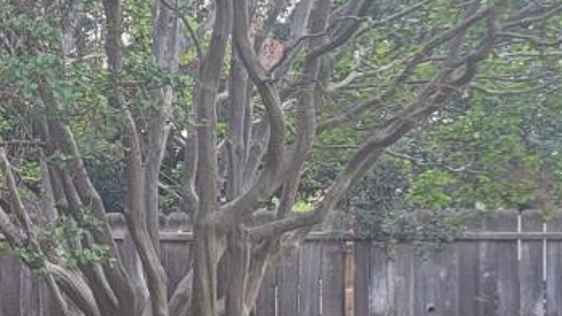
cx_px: -398
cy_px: 293
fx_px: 1743
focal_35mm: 117
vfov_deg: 10.3
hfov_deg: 16.0
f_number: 1.8
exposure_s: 1/120
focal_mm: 7
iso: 32
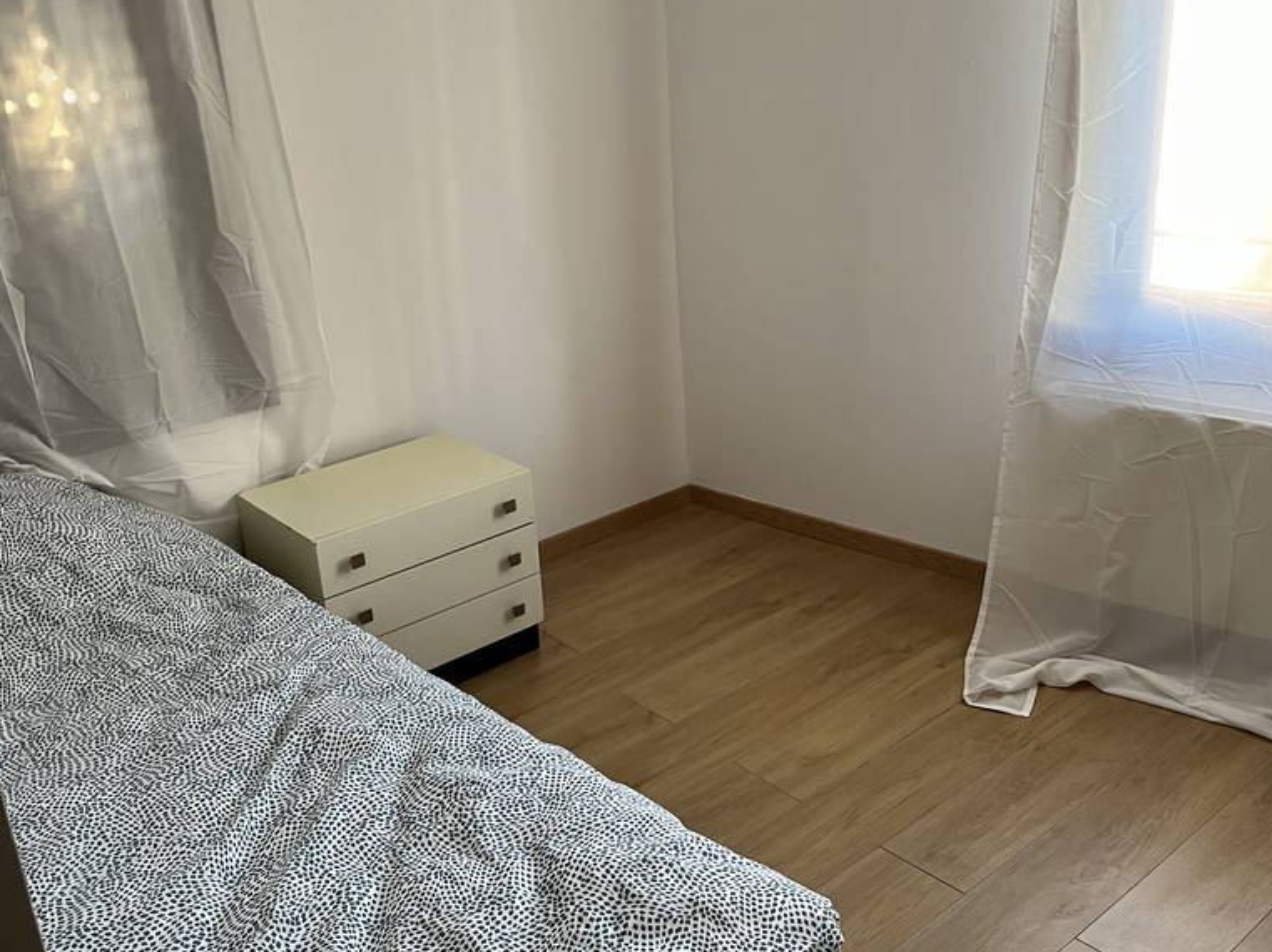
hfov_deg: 65.3
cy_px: 488
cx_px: 620
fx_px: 992
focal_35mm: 27
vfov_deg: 51.3
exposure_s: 1/60
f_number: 1.6
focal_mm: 5.1
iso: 160
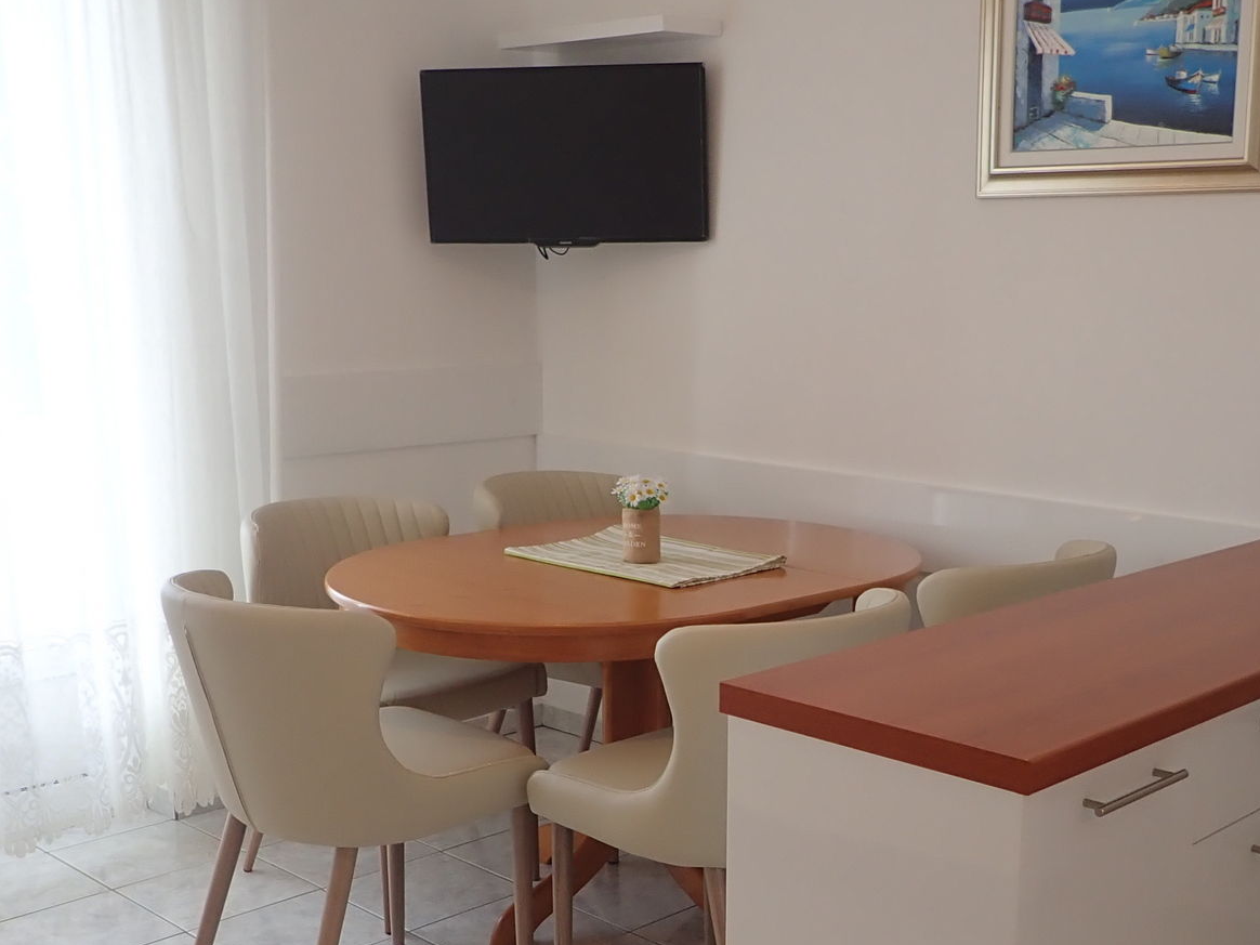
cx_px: 726
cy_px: 619
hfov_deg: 42.8
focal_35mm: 44
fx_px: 1602
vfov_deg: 32.6
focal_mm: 4.5
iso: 100
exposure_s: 1/80
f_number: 2
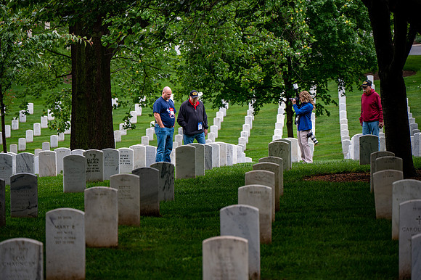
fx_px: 2337
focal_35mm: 200
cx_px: 210
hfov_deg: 10.3
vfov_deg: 6.9
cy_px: 140
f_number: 6.3
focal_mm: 200
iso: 250
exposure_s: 1/100
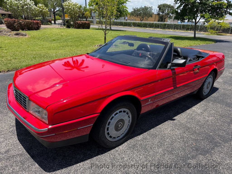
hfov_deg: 71.6
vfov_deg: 56.8
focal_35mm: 24
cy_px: 87
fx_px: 161
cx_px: 116
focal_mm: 6.76
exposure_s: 1/2445
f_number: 1.78
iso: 80
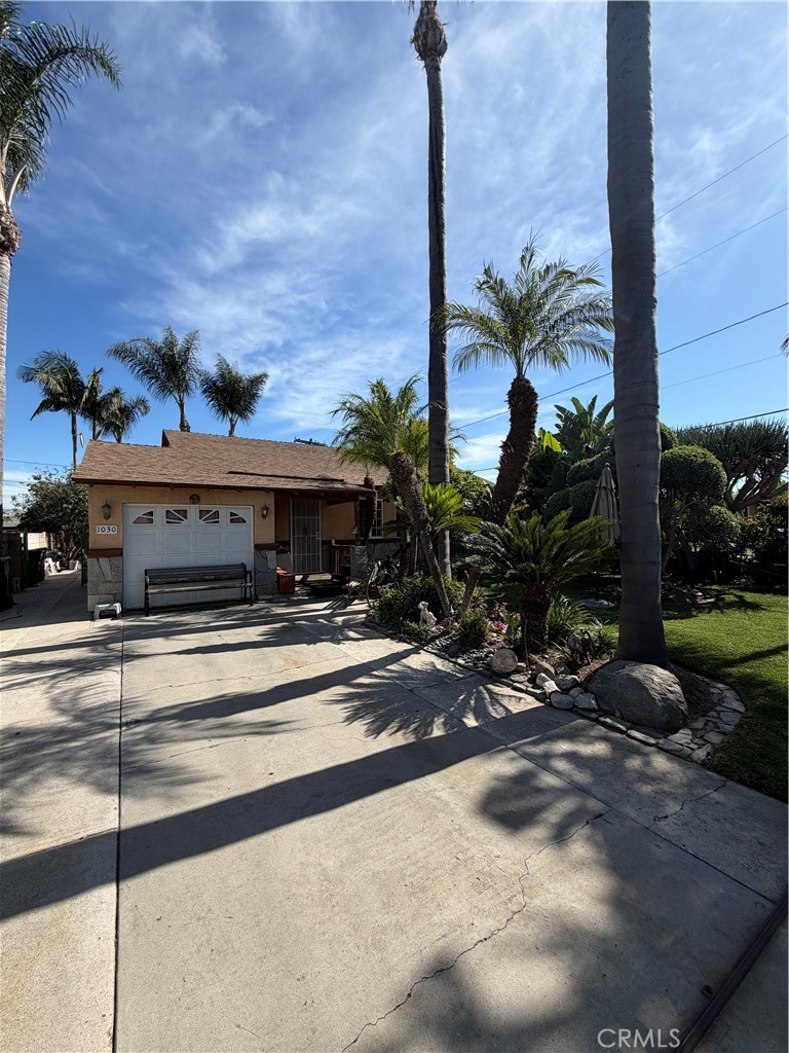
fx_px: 425
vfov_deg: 102.1
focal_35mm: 14
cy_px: 526
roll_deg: +0.6
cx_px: 394
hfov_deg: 85.7
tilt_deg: +0.4
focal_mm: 2.22
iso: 20
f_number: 2.2
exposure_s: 1/820
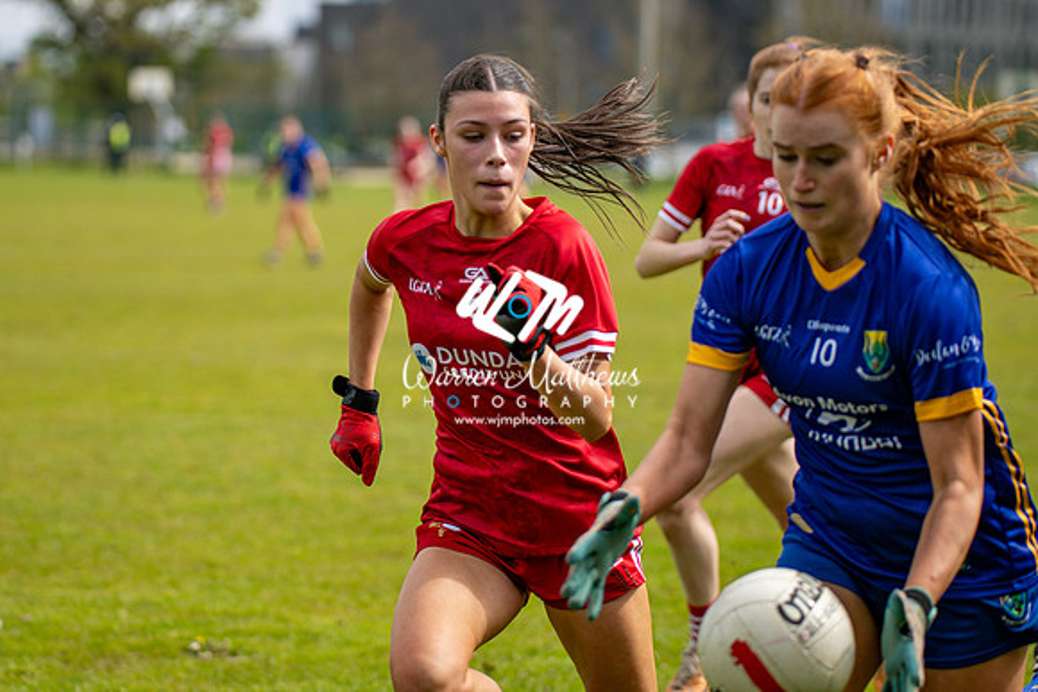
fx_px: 4098
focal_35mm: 142
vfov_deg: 9.7
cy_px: 282
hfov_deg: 14.4
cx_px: 423
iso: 280
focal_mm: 120
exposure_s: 1/4000
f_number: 2.8
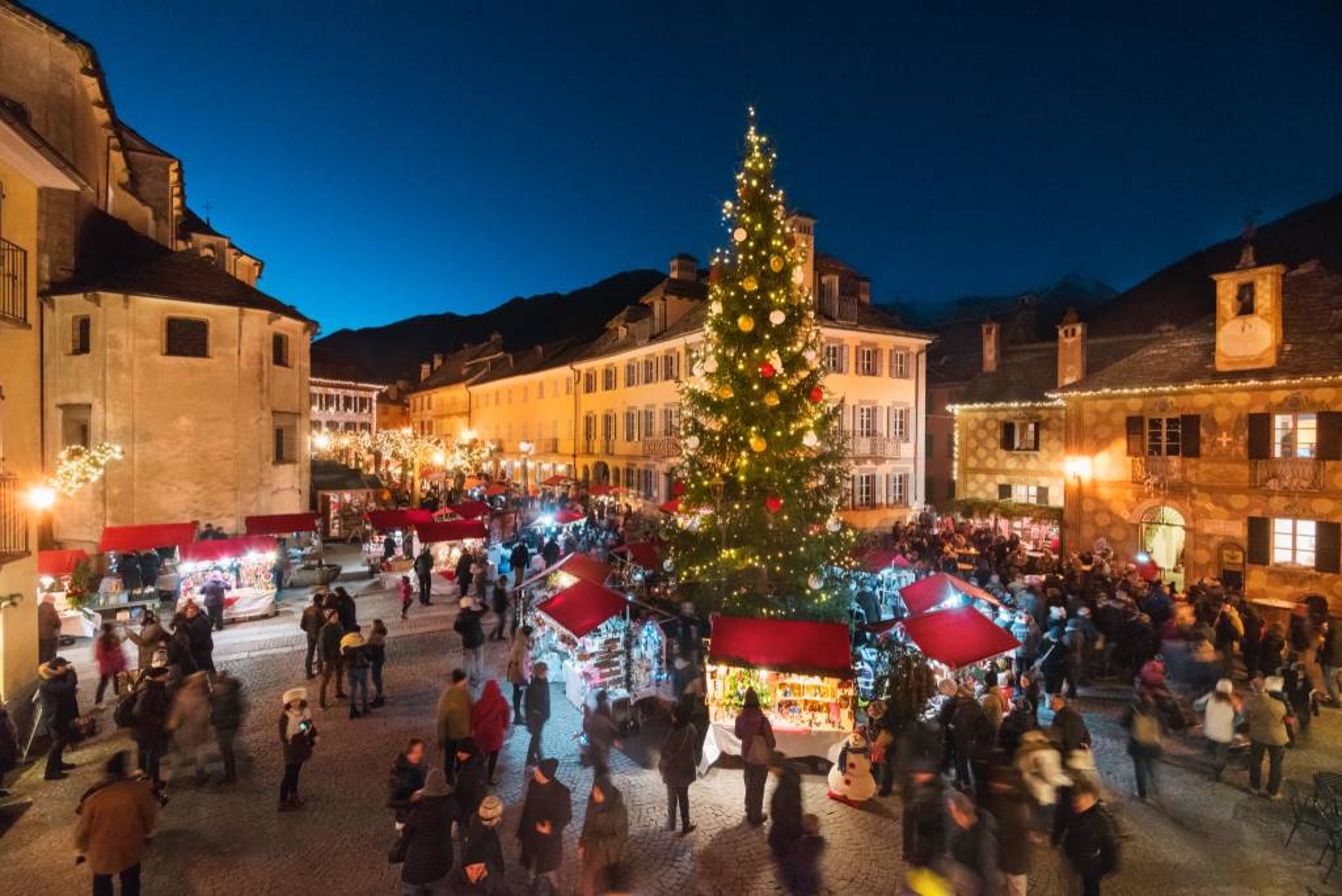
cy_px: 448
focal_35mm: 17
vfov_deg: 70.5
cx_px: 671
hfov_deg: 93.2
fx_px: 634
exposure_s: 1/3
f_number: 14
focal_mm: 17
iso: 5000
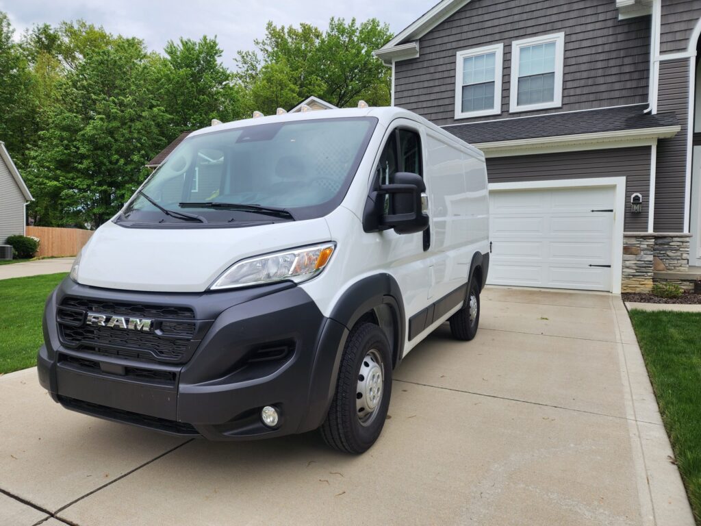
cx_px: 350
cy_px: 263
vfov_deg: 58.9
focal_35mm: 23
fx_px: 466
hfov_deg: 73.9
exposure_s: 1/262
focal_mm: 6.4
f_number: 1.8
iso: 12
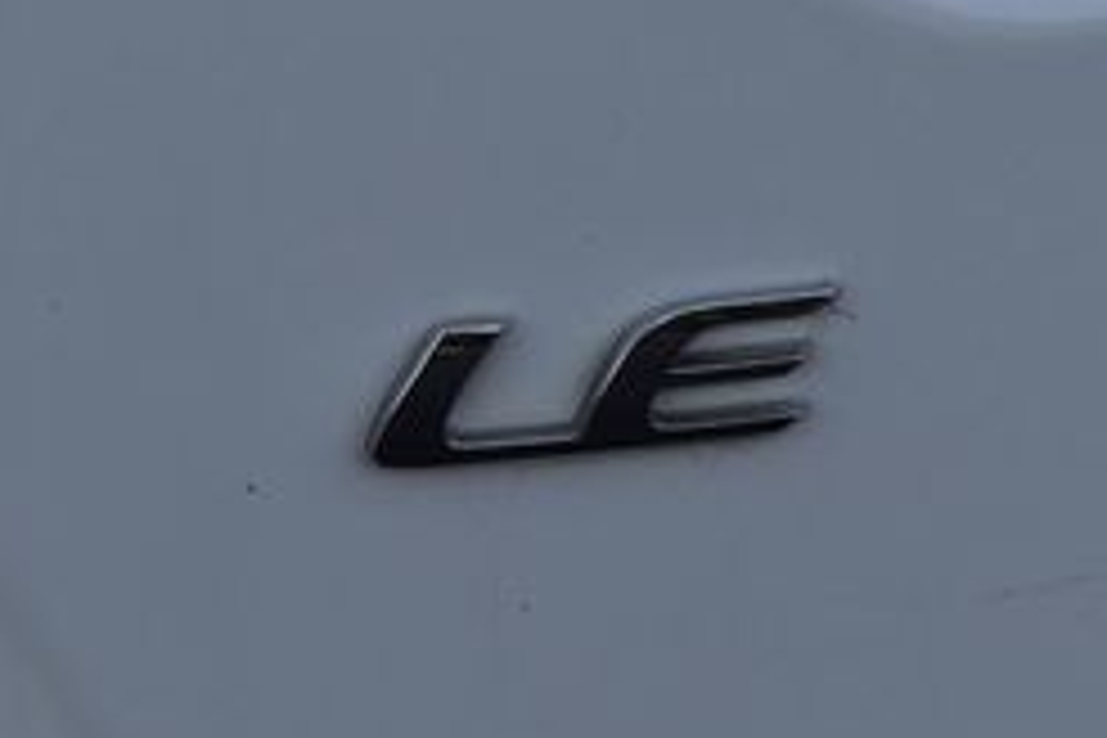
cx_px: 752
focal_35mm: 214
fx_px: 6589
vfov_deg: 6.4
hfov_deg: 9.6
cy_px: 310
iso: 400
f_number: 9
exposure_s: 1/100
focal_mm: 55
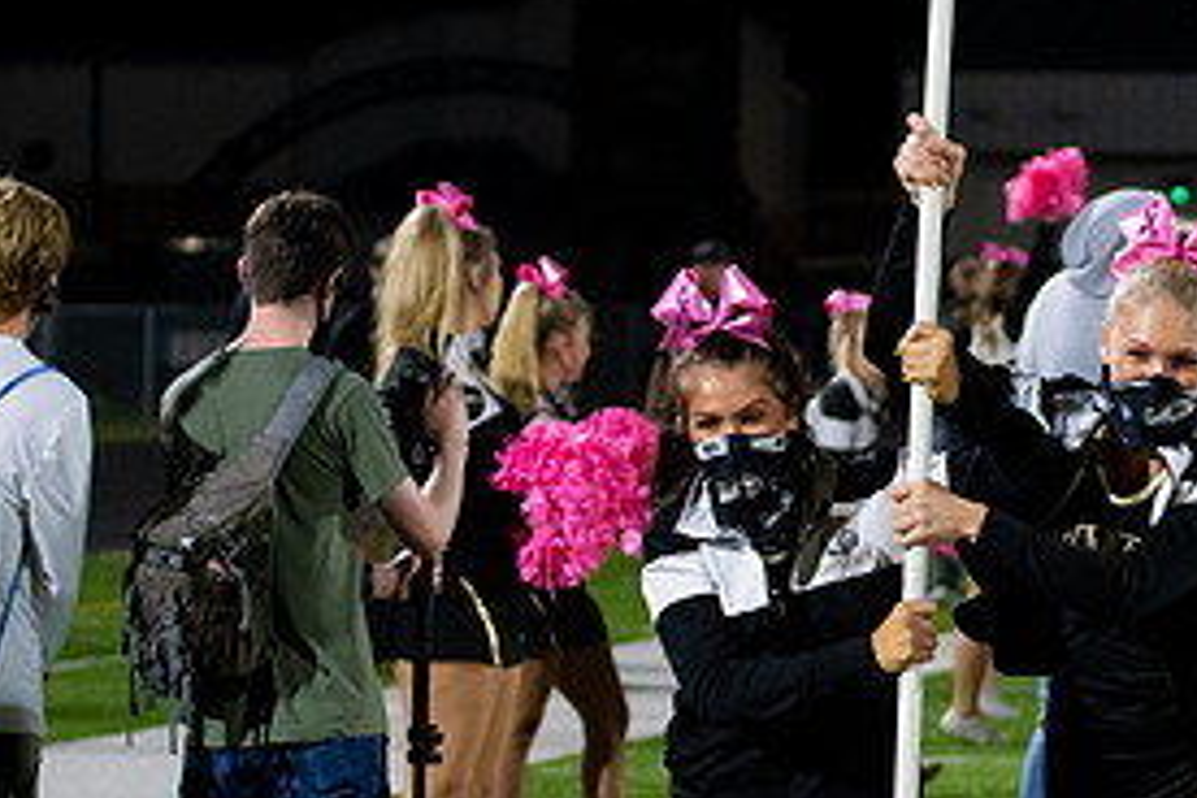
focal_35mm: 221
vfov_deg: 6.2
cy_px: 531
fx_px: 7348
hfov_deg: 9.3
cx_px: 1110
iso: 3200
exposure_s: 1/800
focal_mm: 70
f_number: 2.8
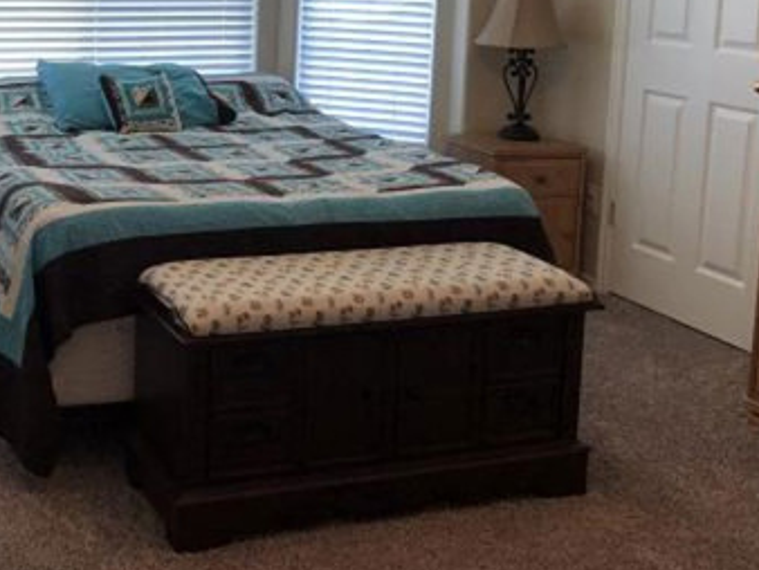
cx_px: 137
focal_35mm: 53
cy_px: 99
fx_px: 1163
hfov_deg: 34.9
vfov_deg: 26.9
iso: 25
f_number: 1.8
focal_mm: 3.99
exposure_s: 1/30
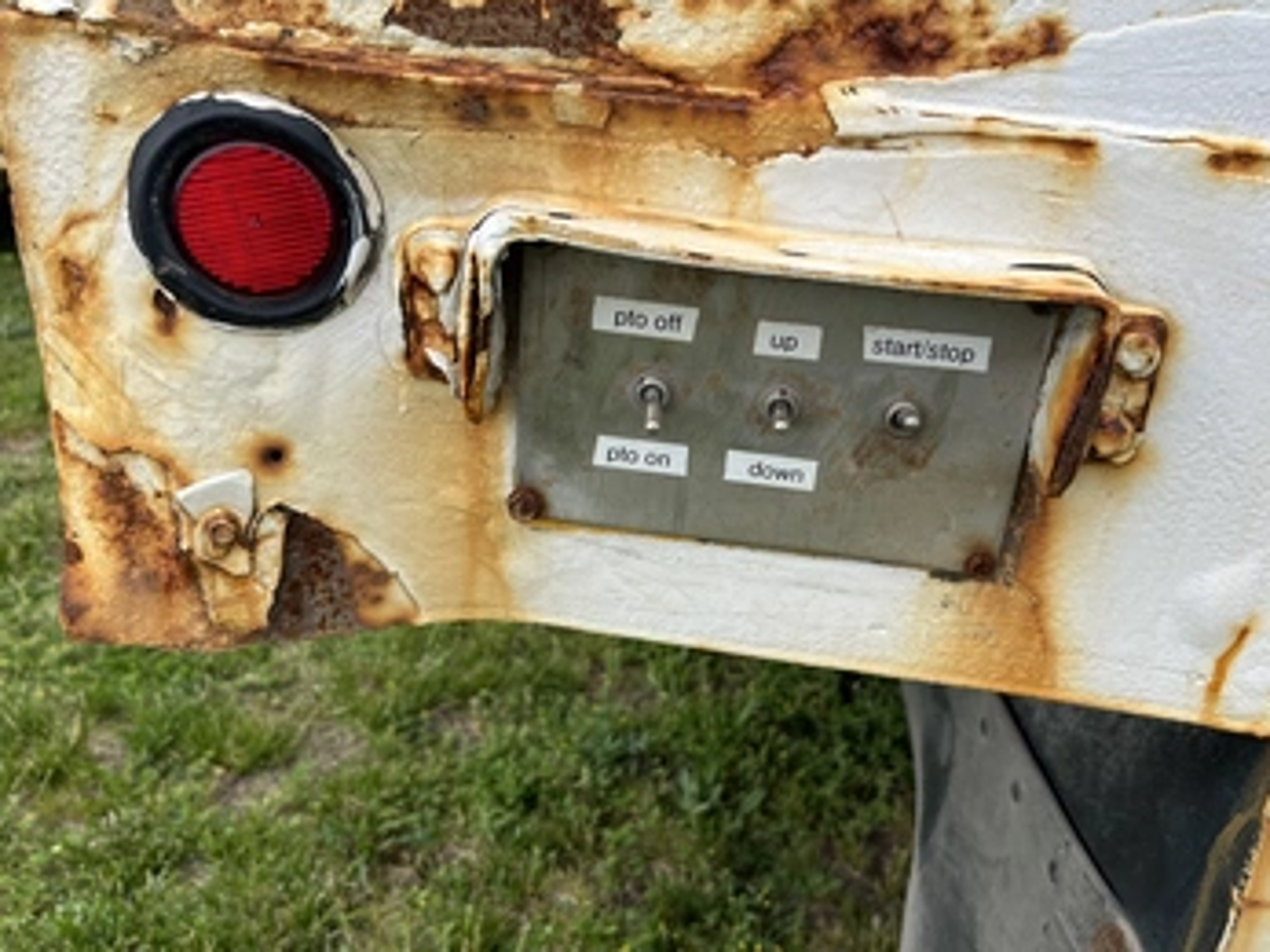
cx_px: 688
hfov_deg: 59.9
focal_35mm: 30
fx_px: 1100
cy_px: 476
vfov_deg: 46.8
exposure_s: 1/891
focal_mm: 5.1
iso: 50
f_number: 1.6
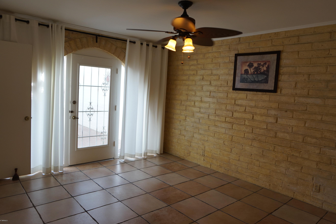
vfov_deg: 51.3
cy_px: 111
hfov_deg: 71.5
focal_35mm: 25
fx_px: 233
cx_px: 170
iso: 125
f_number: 4
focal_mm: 16
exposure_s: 1/60
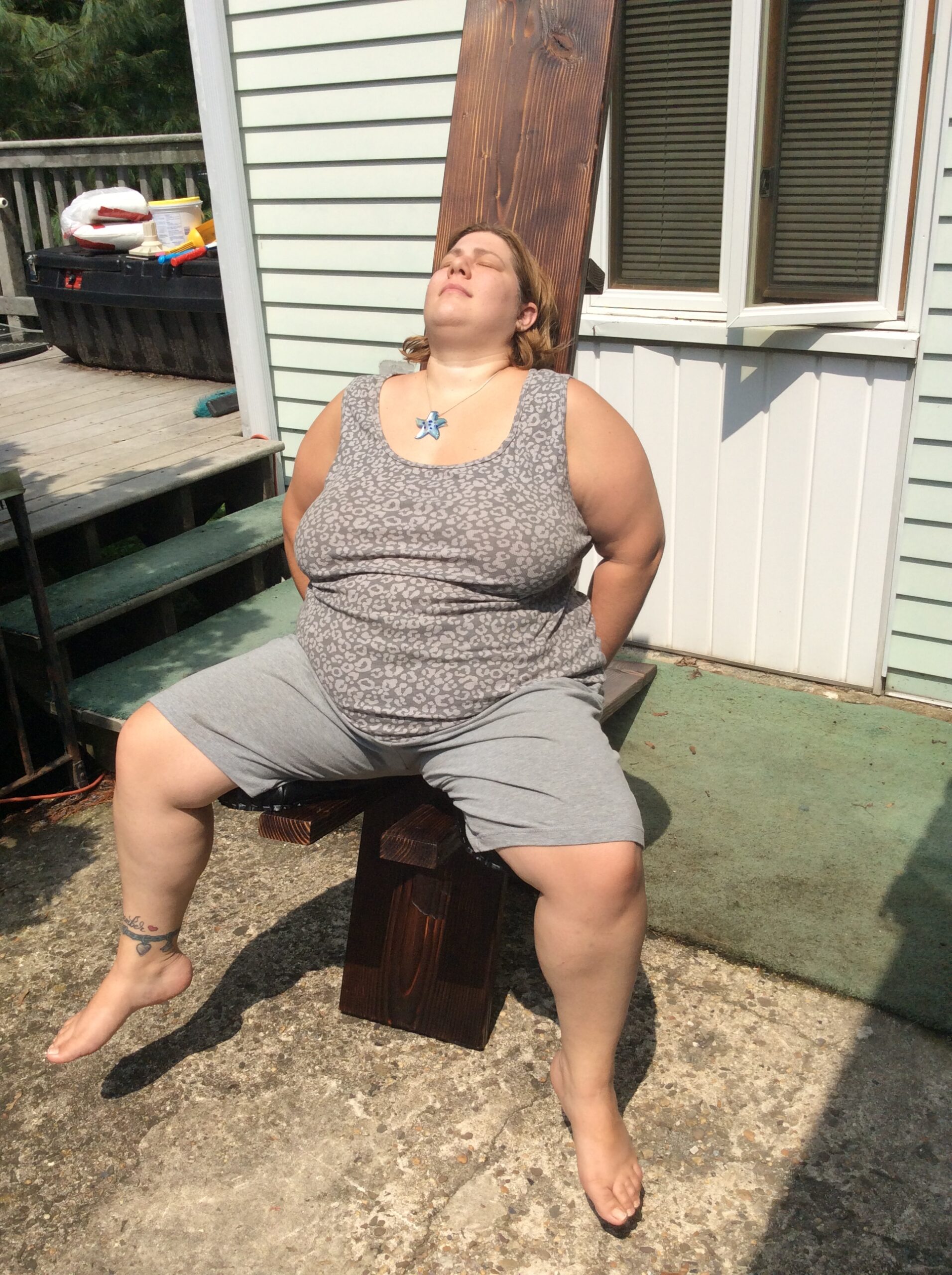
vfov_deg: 55.4
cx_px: 476
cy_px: 638
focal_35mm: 33
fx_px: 1213
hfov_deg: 42.8
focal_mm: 3.3
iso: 32
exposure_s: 1/2288
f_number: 2.4
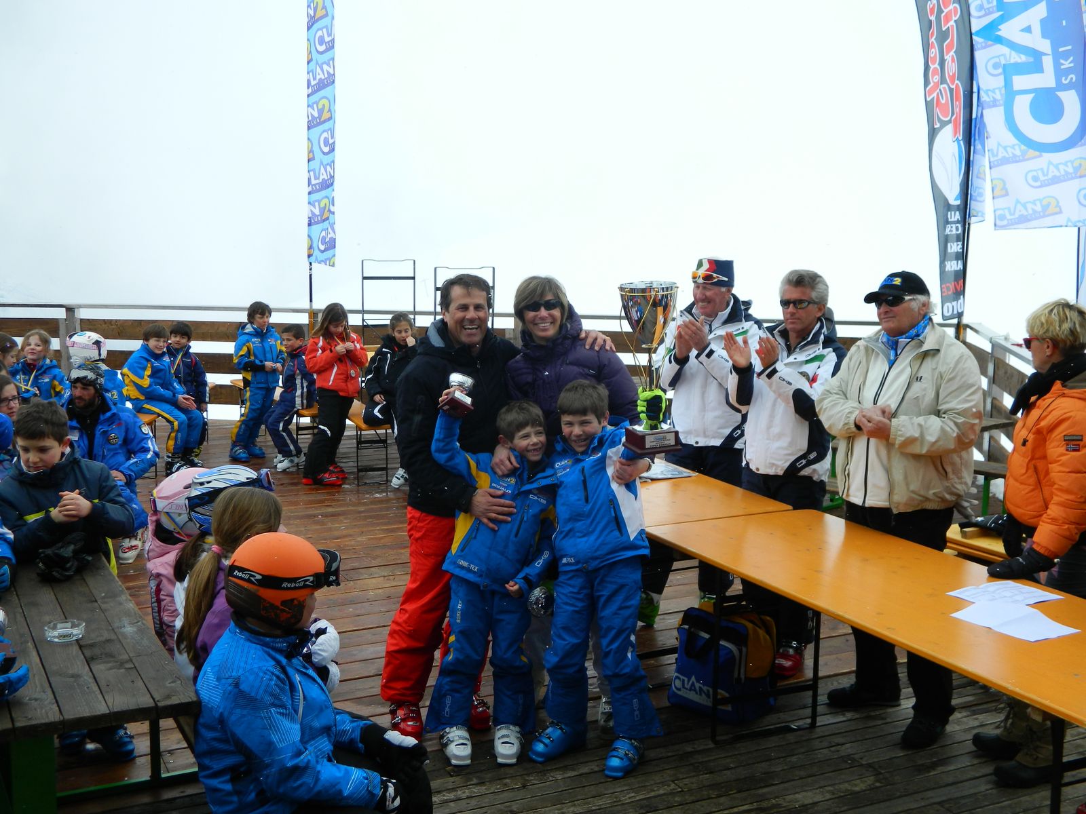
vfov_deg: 35.1
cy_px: 407
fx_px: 1286
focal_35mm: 41
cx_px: 543
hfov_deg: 45.8
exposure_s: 1/800
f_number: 3.5
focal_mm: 7.3
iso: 80
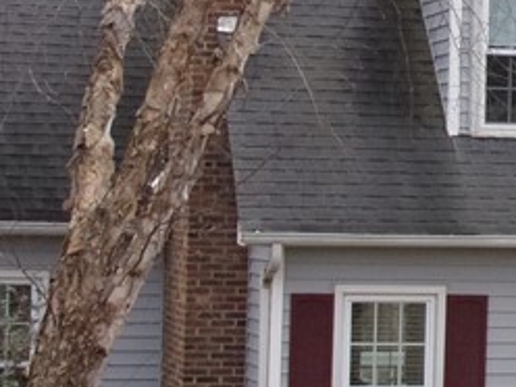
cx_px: 597
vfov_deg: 9.2
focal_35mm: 161
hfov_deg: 12.0
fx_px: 2400
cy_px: 56
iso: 80
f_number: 3.9
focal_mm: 7
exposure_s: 1/240
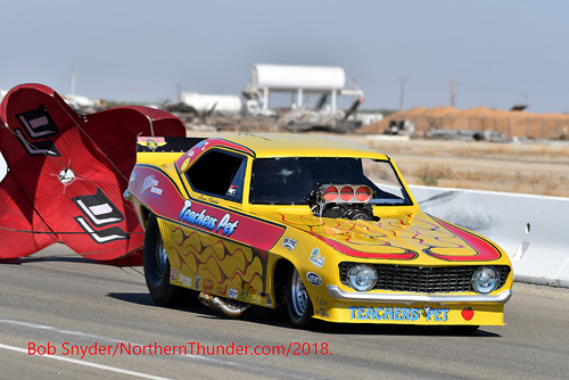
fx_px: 4744
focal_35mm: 300
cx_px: 284
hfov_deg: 6.9
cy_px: 190
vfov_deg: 4.6
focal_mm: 200
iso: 160
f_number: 5.6
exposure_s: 1/1250
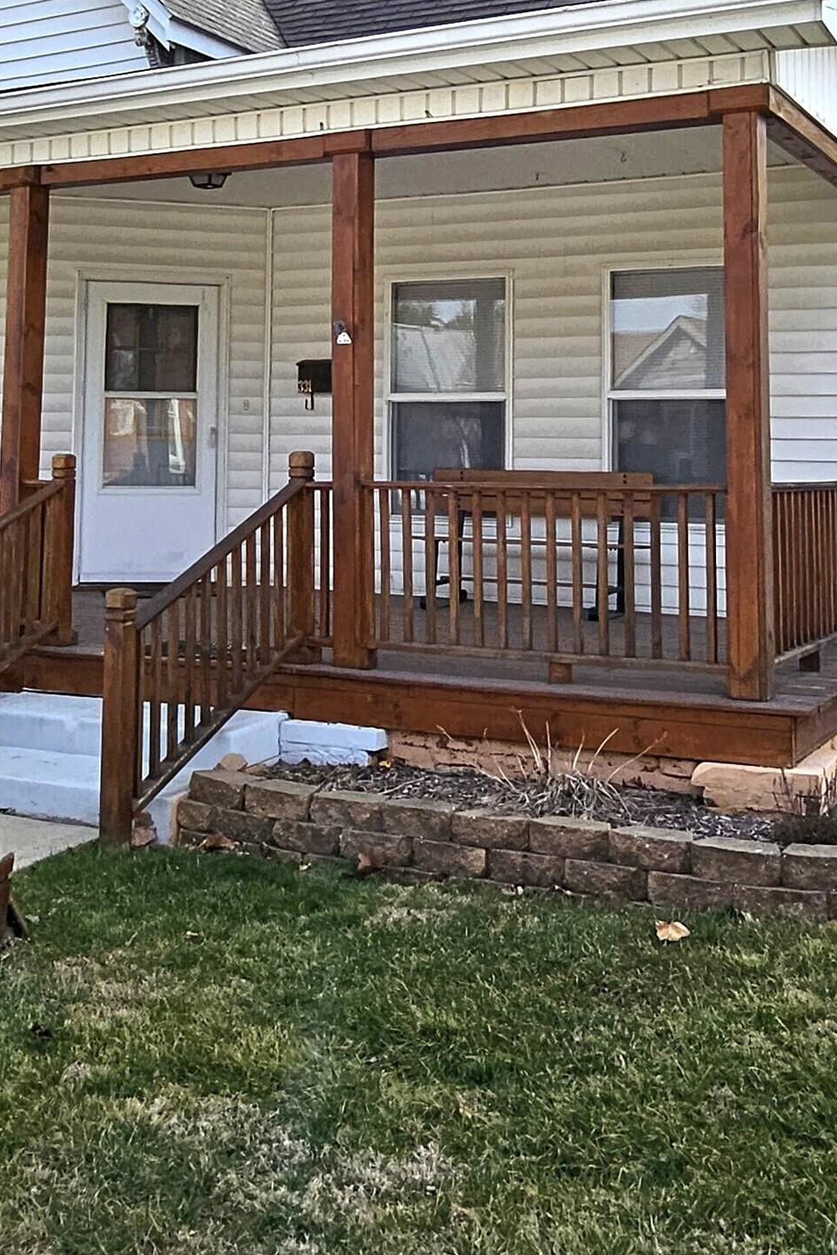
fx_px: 1011
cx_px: 425
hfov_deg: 45.0
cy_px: 317
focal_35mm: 29
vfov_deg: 60.3
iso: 32
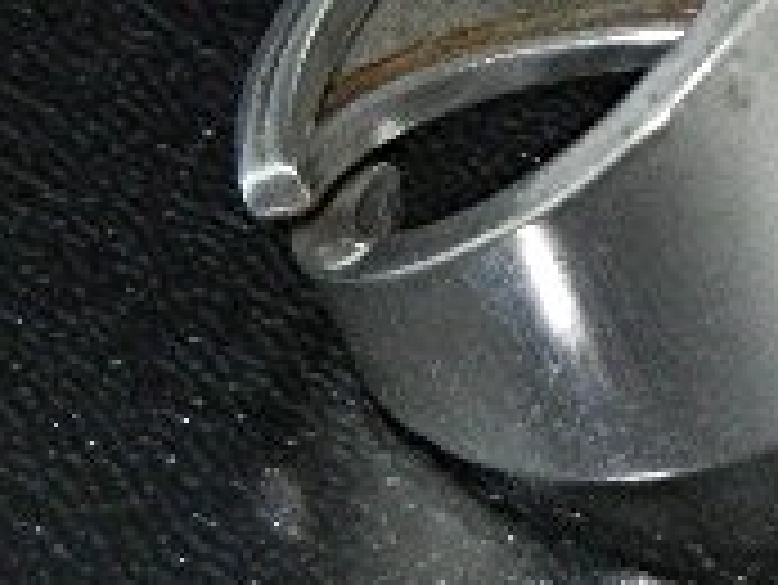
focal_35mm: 218
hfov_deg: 9.0
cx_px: 913
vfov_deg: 6.8
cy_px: 72
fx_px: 4903
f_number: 8
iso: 800
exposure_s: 1/30
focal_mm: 10.6
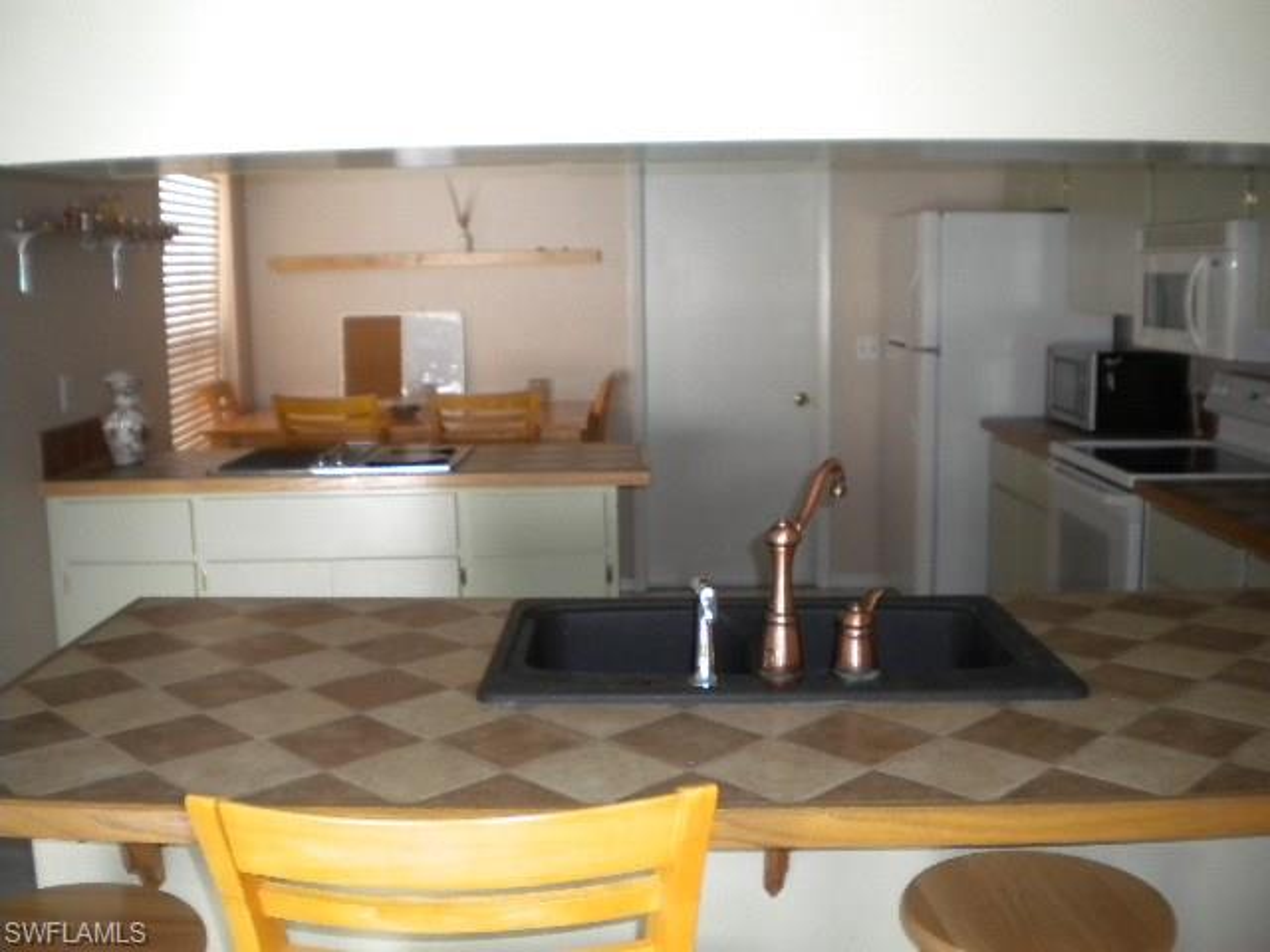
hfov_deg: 52.6
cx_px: 635
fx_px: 1284
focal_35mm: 35
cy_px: 476
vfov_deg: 40.7
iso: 400
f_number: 3.1
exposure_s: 1/30
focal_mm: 6.3
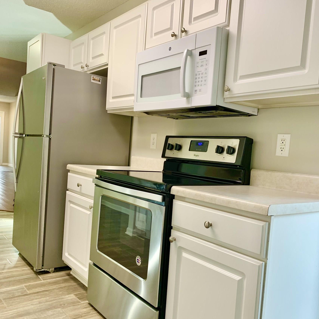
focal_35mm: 31
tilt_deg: -2.8
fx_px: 323
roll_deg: -4.1
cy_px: 174
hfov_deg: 52.5
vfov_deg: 52.5
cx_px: 159
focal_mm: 4.25
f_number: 1.8
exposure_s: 1/60
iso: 50
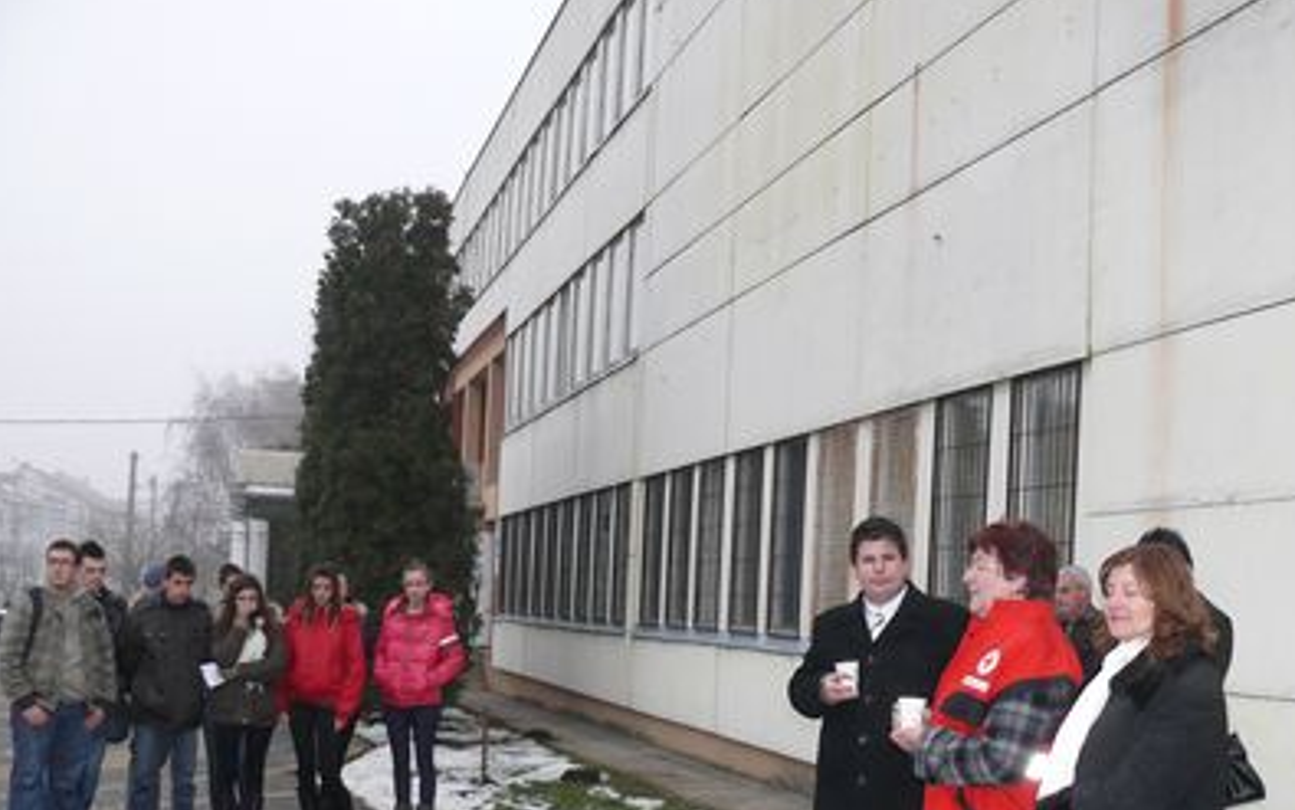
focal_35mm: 47
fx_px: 1659
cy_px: 592
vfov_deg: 27.1
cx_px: 747
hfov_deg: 42.5
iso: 200
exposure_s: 1/80
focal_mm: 7.4
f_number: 2.8
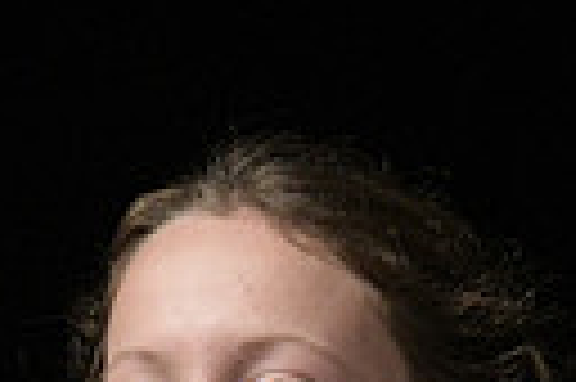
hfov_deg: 1.9
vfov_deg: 1.2
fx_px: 17833
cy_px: 813
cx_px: 32
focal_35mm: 1116
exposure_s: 1/125
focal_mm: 165
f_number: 4
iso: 2500
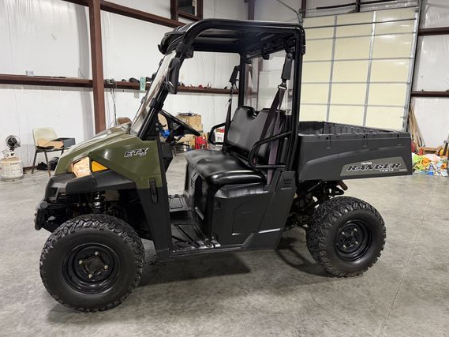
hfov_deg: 65.3
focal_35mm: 27
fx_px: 350
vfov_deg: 51.4
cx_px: 230
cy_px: 165
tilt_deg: -9.6
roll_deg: -0.6
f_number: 1.78
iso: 320
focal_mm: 6.76
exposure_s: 1/60
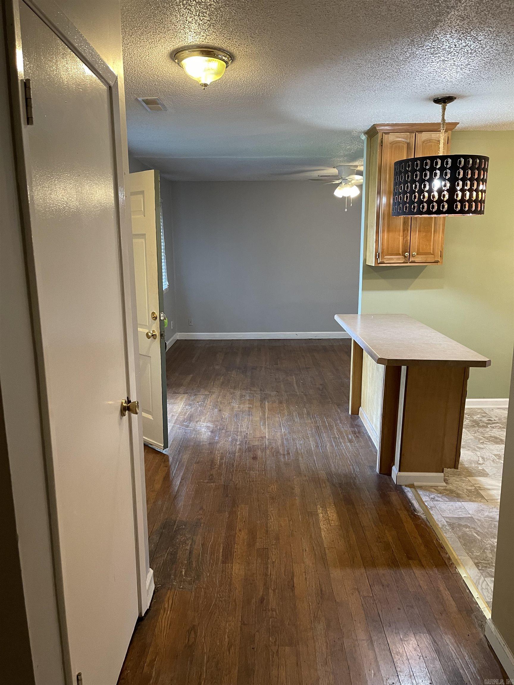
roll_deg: +0.9
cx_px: 257
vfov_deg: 69.4
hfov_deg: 54.9
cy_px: 342
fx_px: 495
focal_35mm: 25
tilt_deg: -10.6
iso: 320
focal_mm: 5.1
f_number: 1.6
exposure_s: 1/60
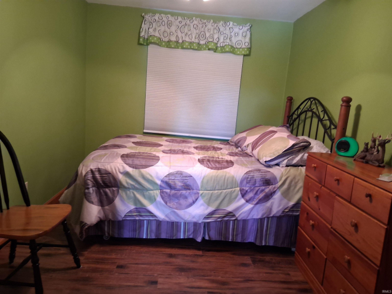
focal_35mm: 26
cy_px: 147
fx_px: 294
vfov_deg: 53.0
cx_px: 196
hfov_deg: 67.3
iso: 500
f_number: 1.8
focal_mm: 3.98
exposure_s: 1/33
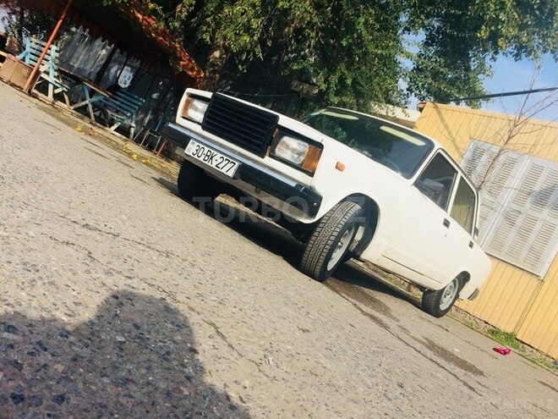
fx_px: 467
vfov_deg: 48.2
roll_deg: -26.1
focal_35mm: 29
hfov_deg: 61.7
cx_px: 279
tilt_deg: -0.4
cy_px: 210
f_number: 2.2
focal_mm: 4.15
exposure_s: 1/2415
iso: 32
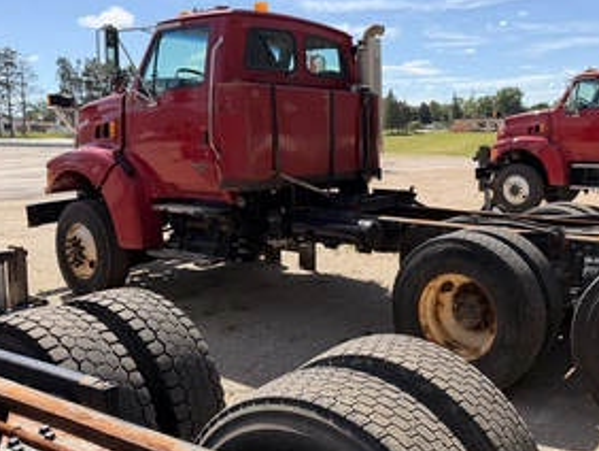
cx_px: 412
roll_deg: -0.1
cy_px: 198
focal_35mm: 34
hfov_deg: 52.6
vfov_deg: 41.8
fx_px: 589
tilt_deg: -4.8
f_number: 1.78
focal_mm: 6.76
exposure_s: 1/3759
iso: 80
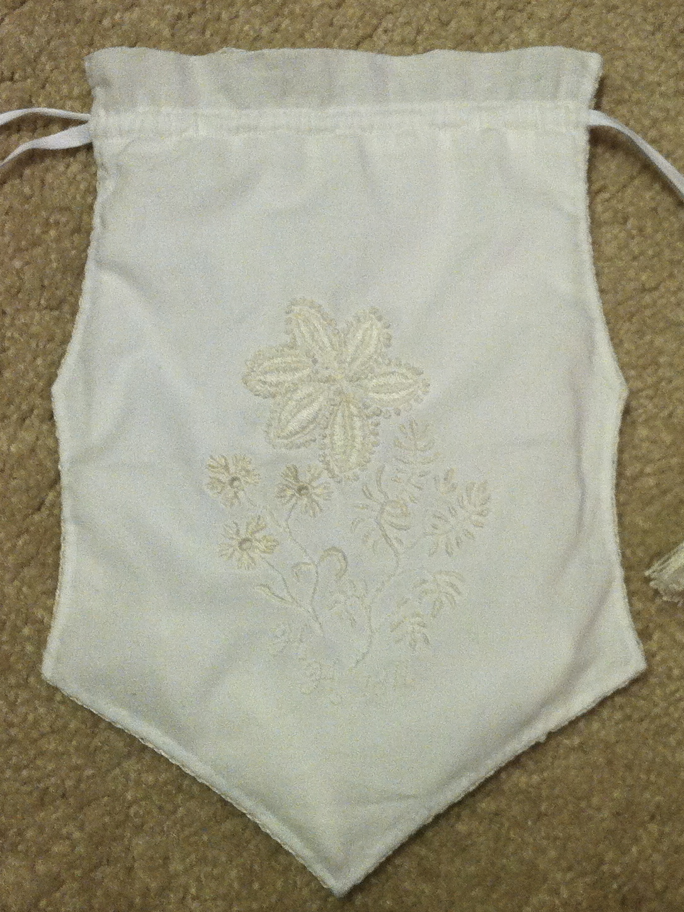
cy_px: 456
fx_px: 922
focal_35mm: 35
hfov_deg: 40.7
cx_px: 342
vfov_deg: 52.6
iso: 200
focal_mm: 3.85
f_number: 2.8
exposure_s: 1/15
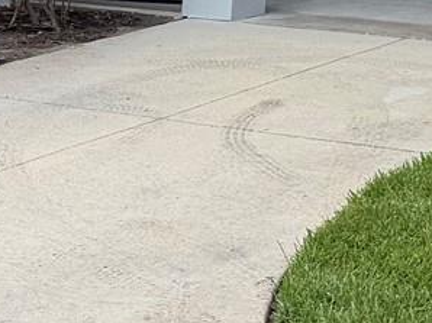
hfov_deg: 14.5
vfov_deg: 10.0
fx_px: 1609
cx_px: 607
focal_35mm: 129
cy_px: -463
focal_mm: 6.76
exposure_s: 1/3145
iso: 100
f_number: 1.78
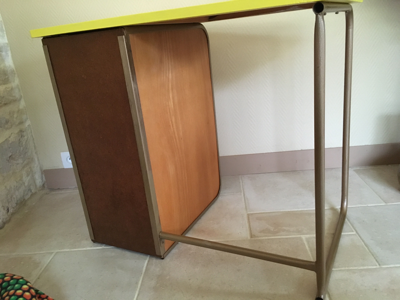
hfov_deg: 61.7
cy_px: 150
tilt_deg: -18.3
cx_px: 200
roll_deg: +6.2
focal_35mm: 29
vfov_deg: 48.2
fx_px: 335
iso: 250
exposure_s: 1/17
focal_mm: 4.15
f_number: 2.2
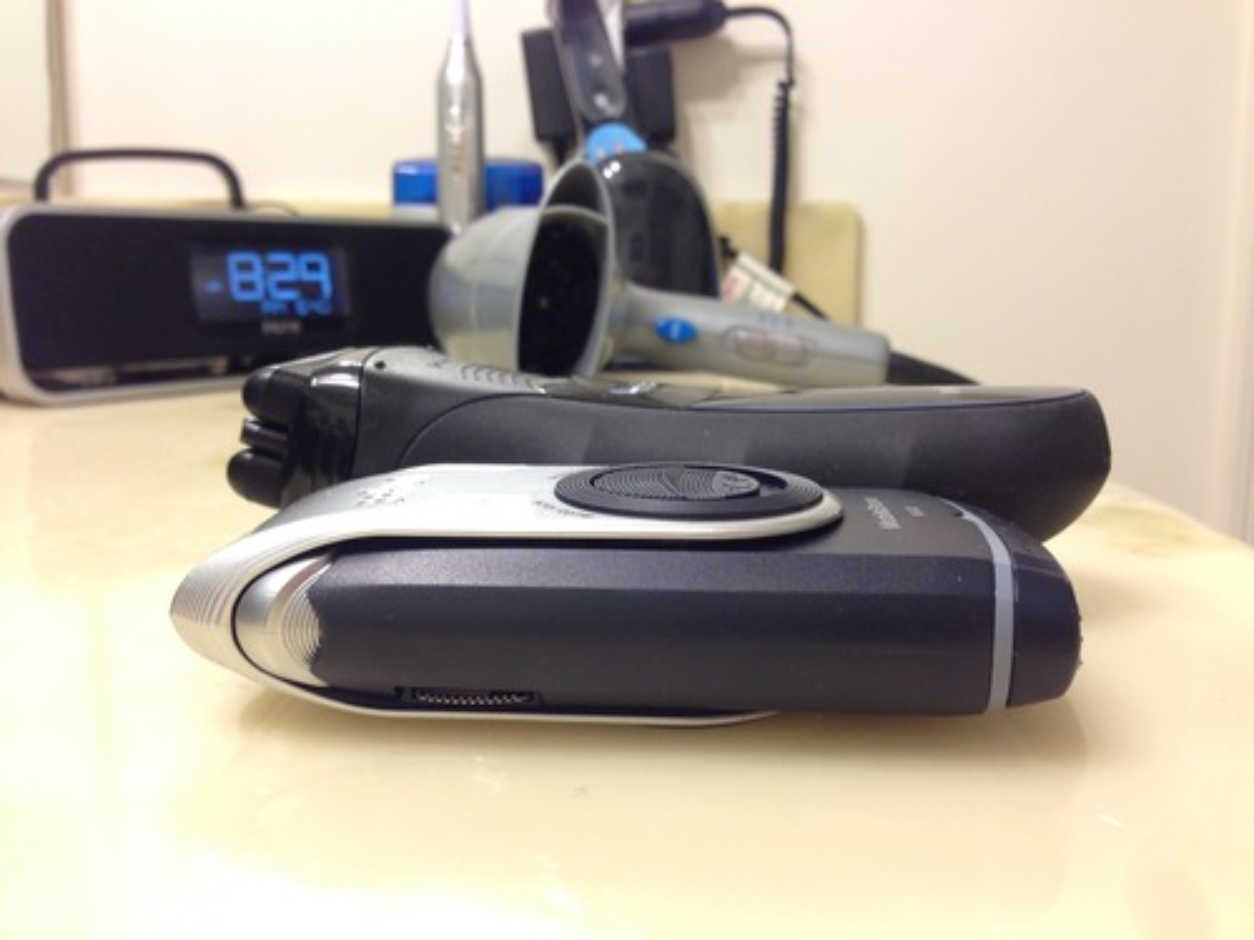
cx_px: 627
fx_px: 1195
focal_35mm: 33
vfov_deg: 42.9
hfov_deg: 55.4
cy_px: 470
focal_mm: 4.13
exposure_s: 1/20
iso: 80
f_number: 2.4
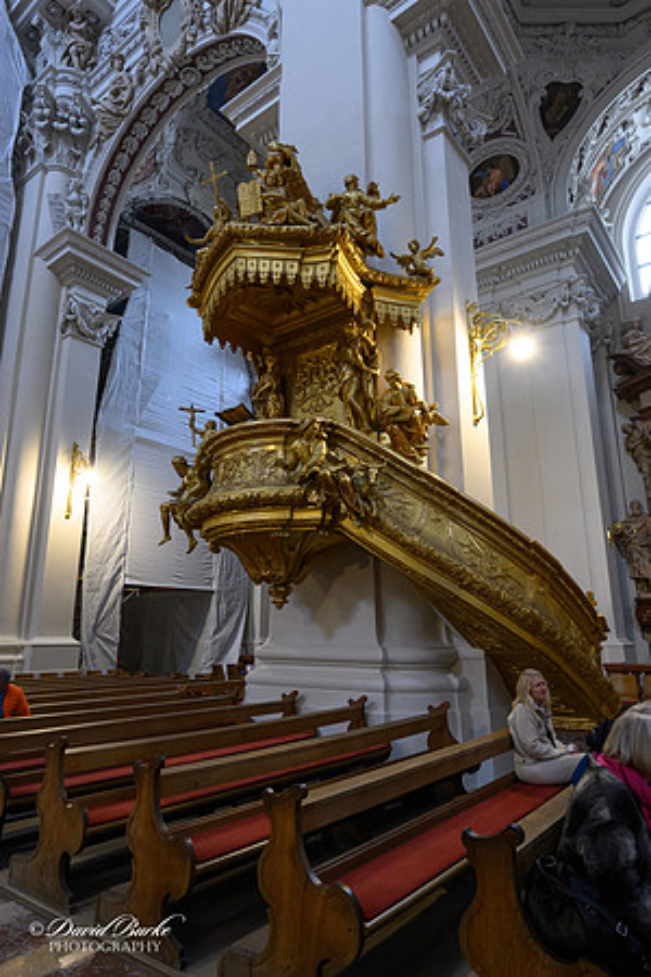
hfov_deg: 59.5
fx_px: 570
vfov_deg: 81.2
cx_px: 326
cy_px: 488
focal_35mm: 21
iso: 2200
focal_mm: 14
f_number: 8
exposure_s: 1/8
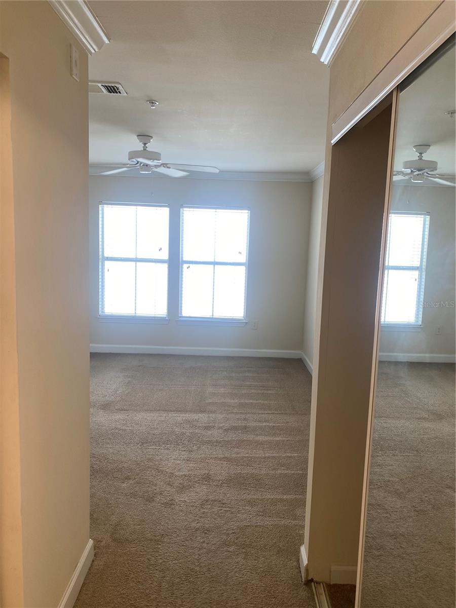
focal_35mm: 26
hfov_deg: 53.1
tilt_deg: -4.3
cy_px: 304
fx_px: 457
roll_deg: -1.8
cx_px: 228
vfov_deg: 67.3
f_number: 1.8
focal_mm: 4.25
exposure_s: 1/120
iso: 64
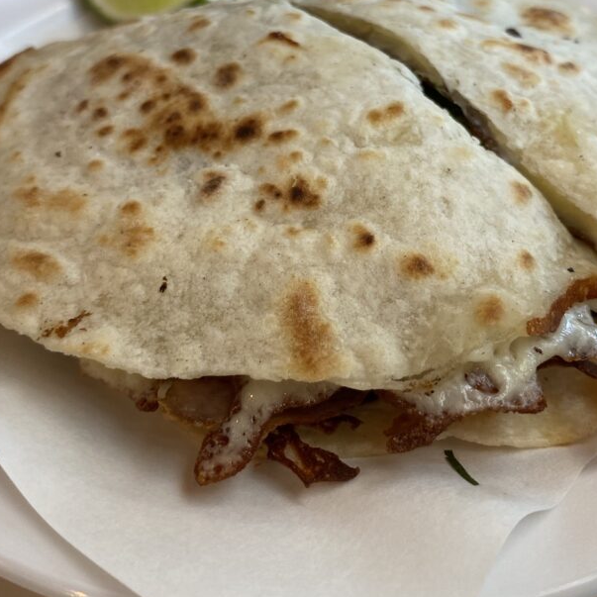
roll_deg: -0.4
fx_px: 761
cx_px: 338
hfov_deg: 42.7
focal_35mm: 39
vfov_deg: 42.5
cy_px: 227
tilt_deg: -42.2
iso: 100
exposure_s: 1/100
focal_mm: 4.25
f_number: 1.8
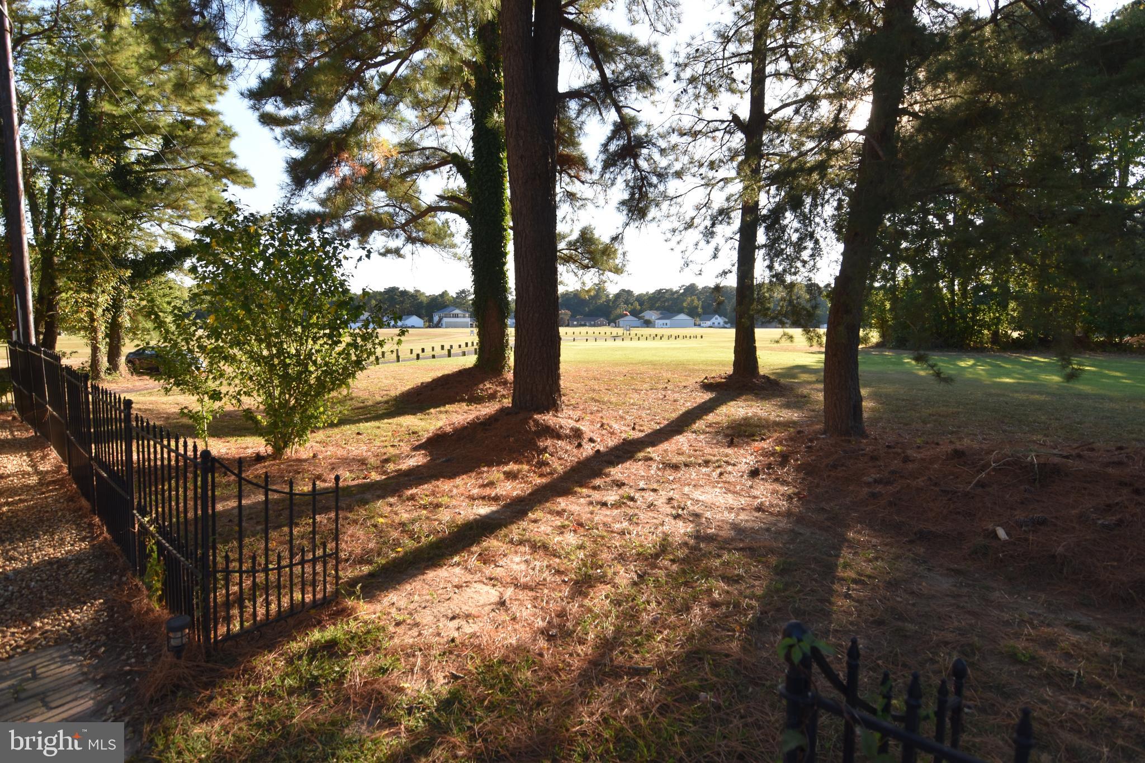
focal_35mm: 16
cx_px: 572
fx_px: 525
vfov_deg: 72.0
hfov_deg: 95.0
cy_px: 382
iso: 100
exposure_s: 1/125
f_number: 5.6
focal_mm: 11
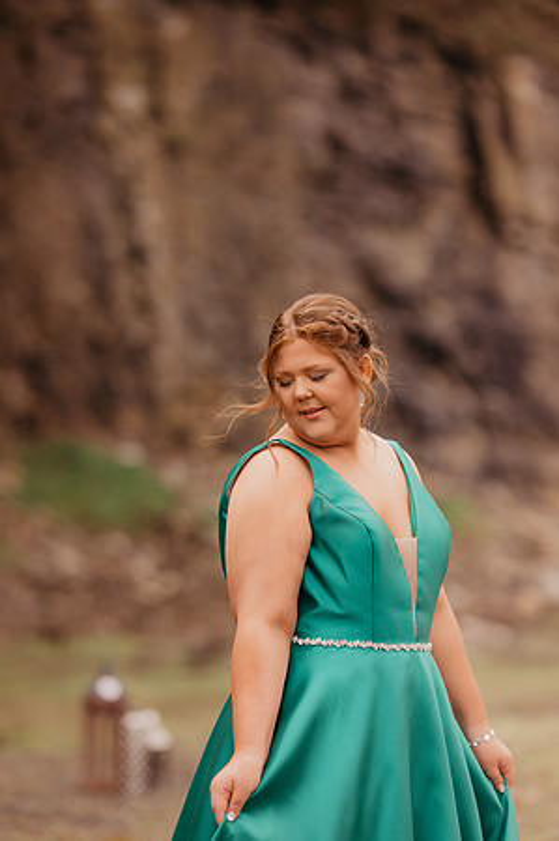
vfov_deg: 19.5
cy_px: 420
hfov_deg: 13.0
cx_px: 280
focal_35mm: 105
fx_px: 2451
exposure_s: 1/3200
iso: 200
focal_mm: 105
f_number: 1.8
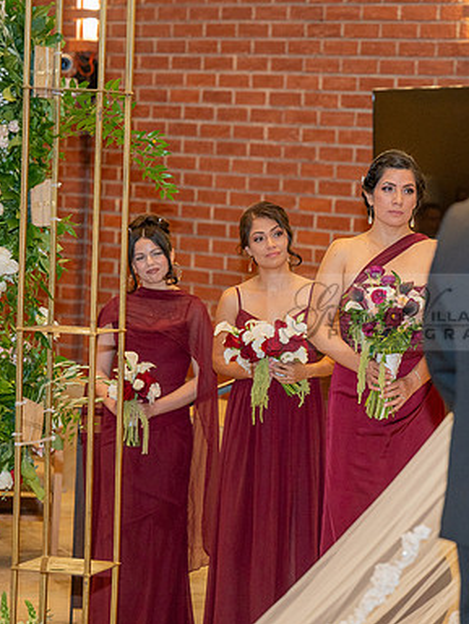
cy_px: 312
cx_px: 409
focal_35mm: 129
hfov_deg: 11.4
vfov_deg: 15.3
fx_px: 2329
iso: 1250
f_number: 3.2
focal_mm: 89
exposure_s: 1/160
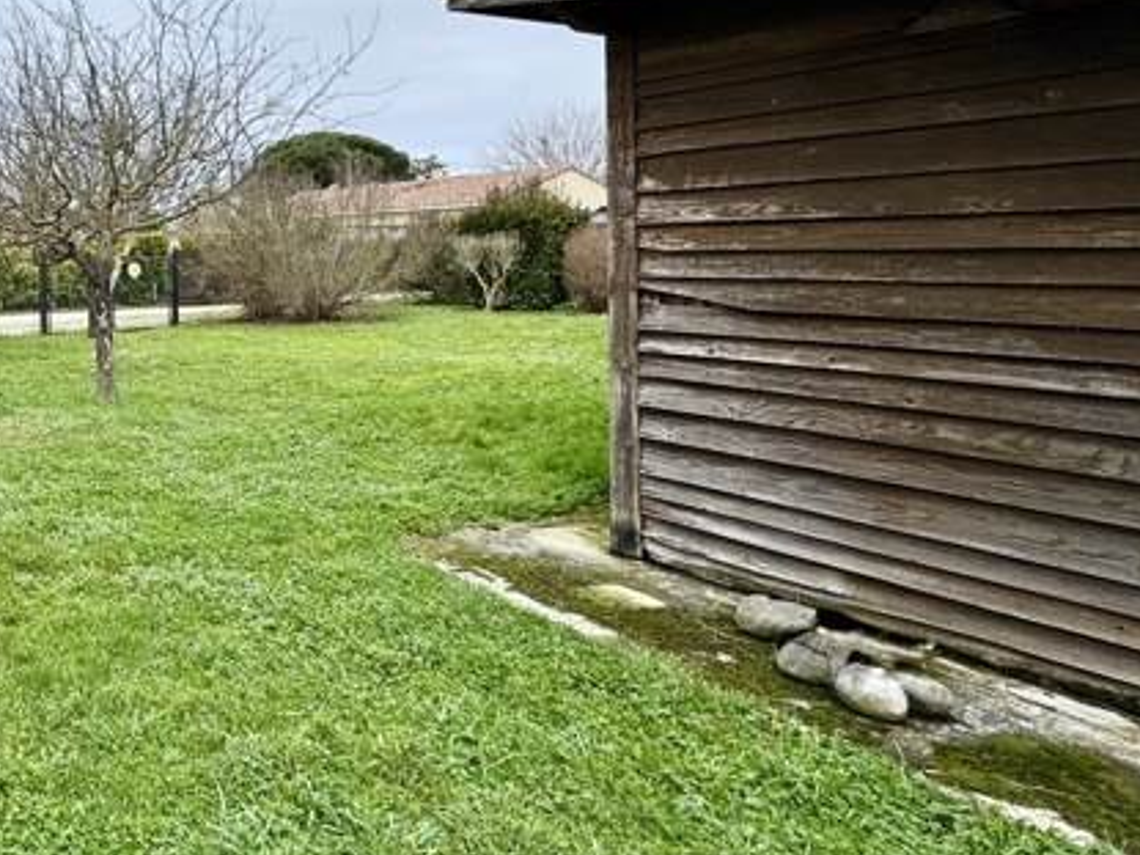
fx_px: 889
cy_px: 261
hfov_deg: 54.7
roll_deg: +1.6
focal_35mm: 27
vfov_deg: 50.1
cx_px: 69
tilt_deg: -0.1
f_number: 2.2
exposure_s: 1/518
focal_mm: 2.22
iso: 40
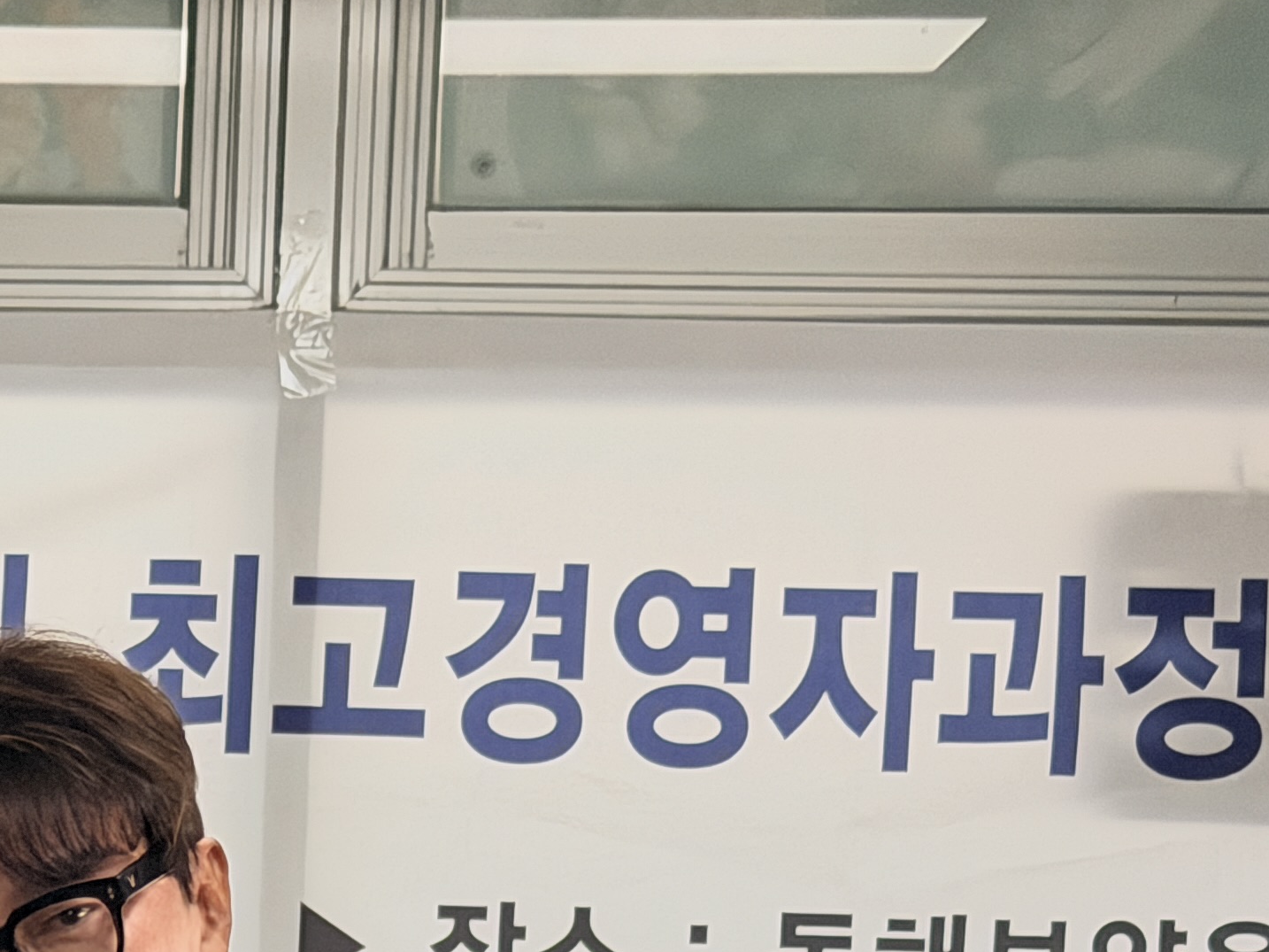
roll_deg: +0.2
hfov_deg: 14.1
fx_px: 4948
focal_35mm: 135
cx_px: -326
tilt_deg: -8.7
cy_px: 1330
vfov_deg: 10.7
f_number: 1.78
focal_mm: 6.76
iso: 64
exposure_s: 1/222
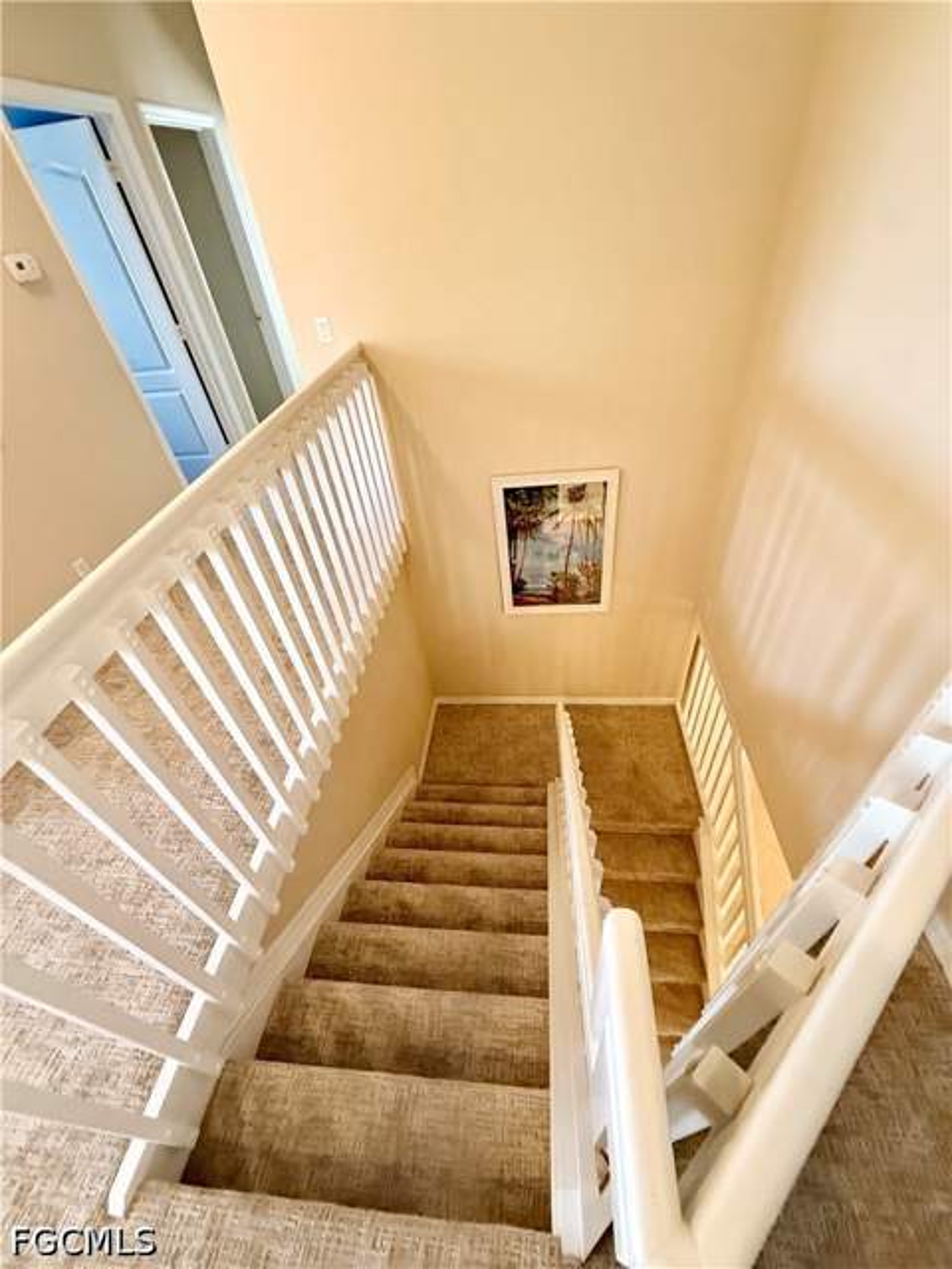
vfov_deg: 102.1
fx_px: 513
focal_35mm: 14
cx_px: 476
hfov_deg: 85.7
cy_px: 634
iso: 640
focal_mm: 2.22
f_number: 2.2
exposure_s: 1/60
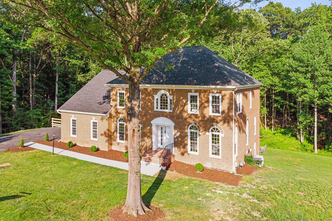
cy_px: 117
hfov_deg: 71.5
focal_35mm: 25
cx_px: 166
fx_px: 231
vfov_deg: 51.3
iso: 100
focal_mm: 4.5
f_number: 2.8
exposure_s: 1/390
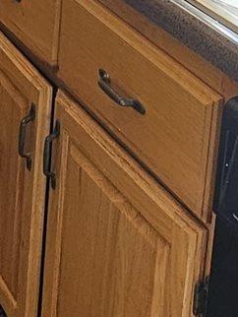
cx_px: 16
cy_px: -190
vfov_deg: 18.2
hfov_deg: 15.7
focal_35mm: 93
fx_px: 851
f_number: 2.2
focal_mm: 2.2
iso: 64
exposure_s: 1/60
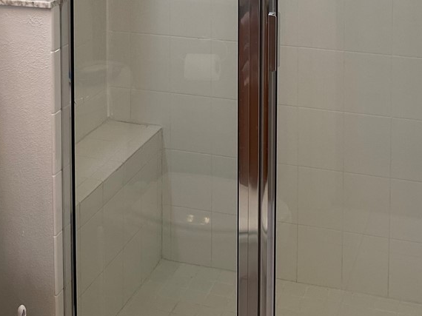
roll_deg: +0.6
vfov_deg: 18.8
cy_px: -89
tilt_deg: -8.1
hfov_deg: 26.7
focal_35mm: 73
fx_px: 890
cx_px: 186
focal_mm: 4.25
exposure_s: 1/120
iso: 32
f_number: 1.8
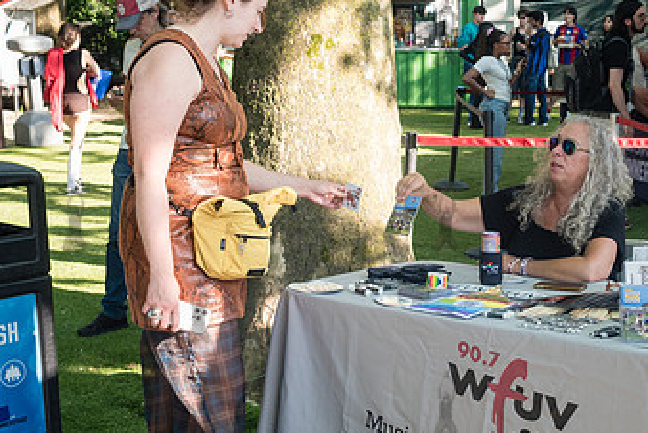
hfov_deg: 33.0
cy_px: 217
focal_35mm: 60
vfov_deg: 22.7
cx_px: 445
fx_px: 1081
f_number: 5.6
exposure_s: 1/400
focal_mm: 35
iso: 800
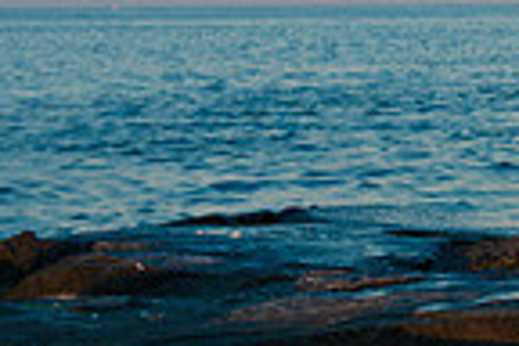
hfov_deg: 9.3
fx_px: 3013
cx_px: 984
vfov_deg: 6.5
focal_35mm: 209
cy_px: -58
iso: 200
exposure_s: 1/200
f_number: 6.3
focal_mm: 52
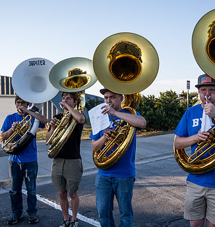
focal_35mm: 41
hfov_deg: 39.8
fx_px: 297
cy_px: 129
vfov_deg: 41.9
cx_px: 109
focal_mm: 24
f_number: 4
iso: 125
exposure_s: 1/250
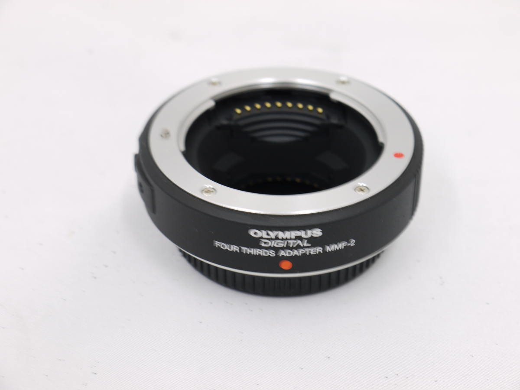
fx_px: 1352
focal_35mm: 90
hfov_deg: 21.8
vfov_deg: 16.4
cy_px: 195
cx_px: 260
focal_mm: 45
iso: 100
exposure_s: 1/5
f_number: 7.1
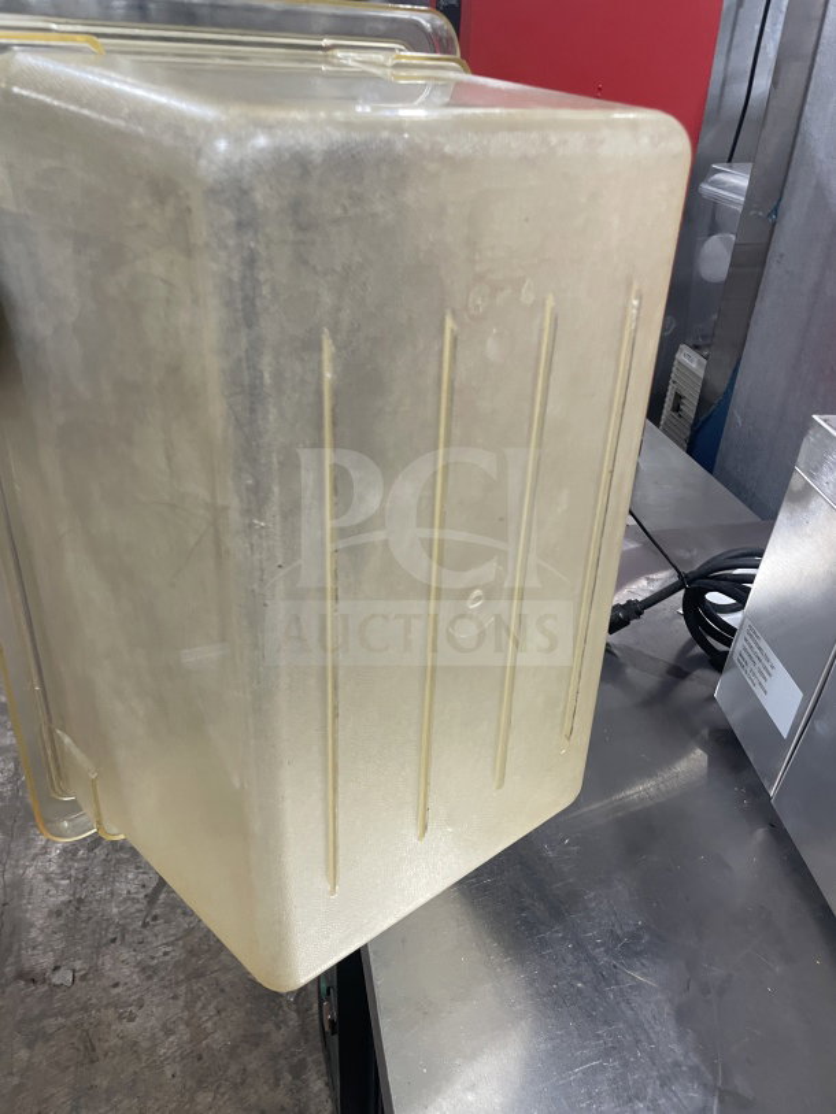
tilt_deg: -28.7
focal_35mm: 26
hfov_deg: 53.1
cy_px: 557
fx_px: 837
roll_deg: -3.7
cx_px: 418
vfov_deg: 67.3
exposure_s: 1/70
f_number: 1.6
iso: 125
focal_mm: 4.2
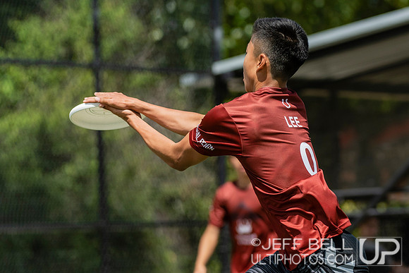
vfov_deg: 3.4
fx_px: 4543
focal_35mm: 400
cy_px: 182
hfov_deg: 5.2
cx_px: 272
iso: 360
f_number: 4
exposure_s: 1/2000
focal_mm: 200
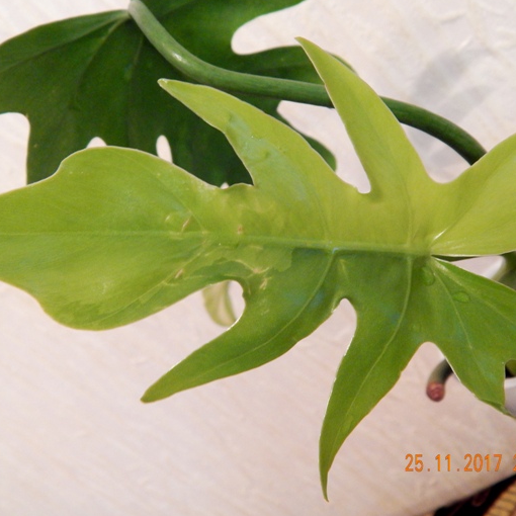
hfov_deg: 48.4
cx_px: 268
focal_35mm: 34
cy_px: 252
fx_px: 573
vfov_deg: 48.4
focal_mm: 5.1
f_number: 3.2
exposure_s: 1/20
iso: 400
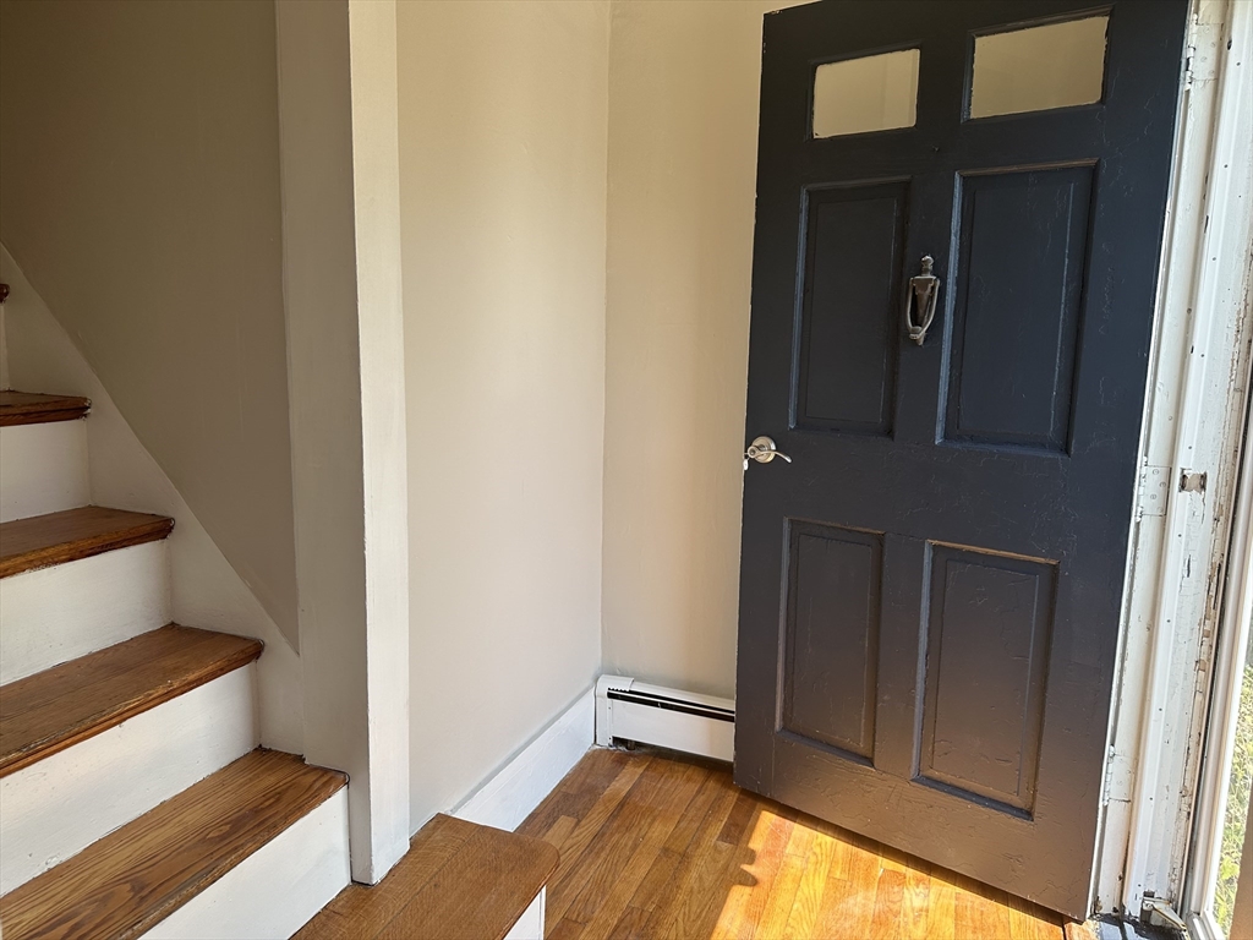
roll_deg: -0.9
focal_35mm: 24
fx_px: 869
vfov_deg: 56.8
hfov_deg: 71.6
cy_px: 470
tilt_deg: -8.7
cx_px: 626
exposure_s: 1/594
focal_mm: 6.86
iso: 80
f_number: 1.78
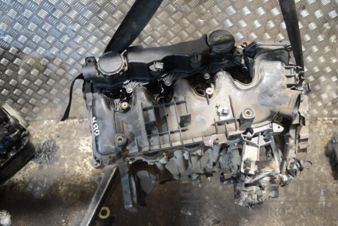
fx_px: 310
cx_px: 169
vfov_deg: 40.0
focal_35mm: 33
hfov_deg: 57.2
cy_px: 113
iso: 1250
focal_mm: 22
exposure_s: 1/30
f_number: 3.8
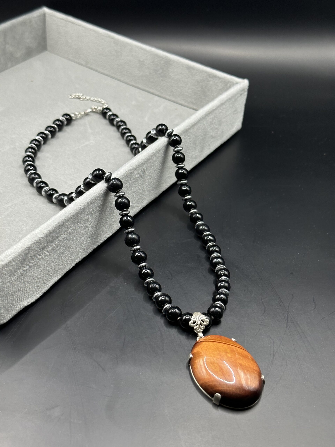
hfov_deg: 30.3
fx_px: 619
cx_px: 168
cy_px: 224
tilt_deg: -37.2
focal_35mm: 48
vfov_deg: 39.7
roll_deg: -4.7
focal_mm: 6.86
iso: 125
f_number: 1.78
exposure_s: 1/60
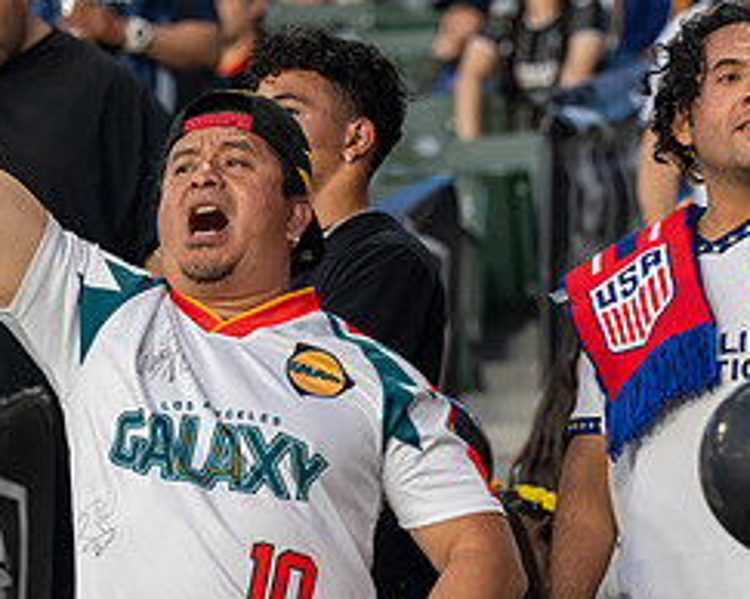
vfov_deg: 5.7
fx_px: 5966
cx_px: 735
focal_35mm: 269
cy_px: 315
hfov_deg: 7.2
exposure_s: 1/320
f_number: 3.5
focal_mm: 120
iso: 2000
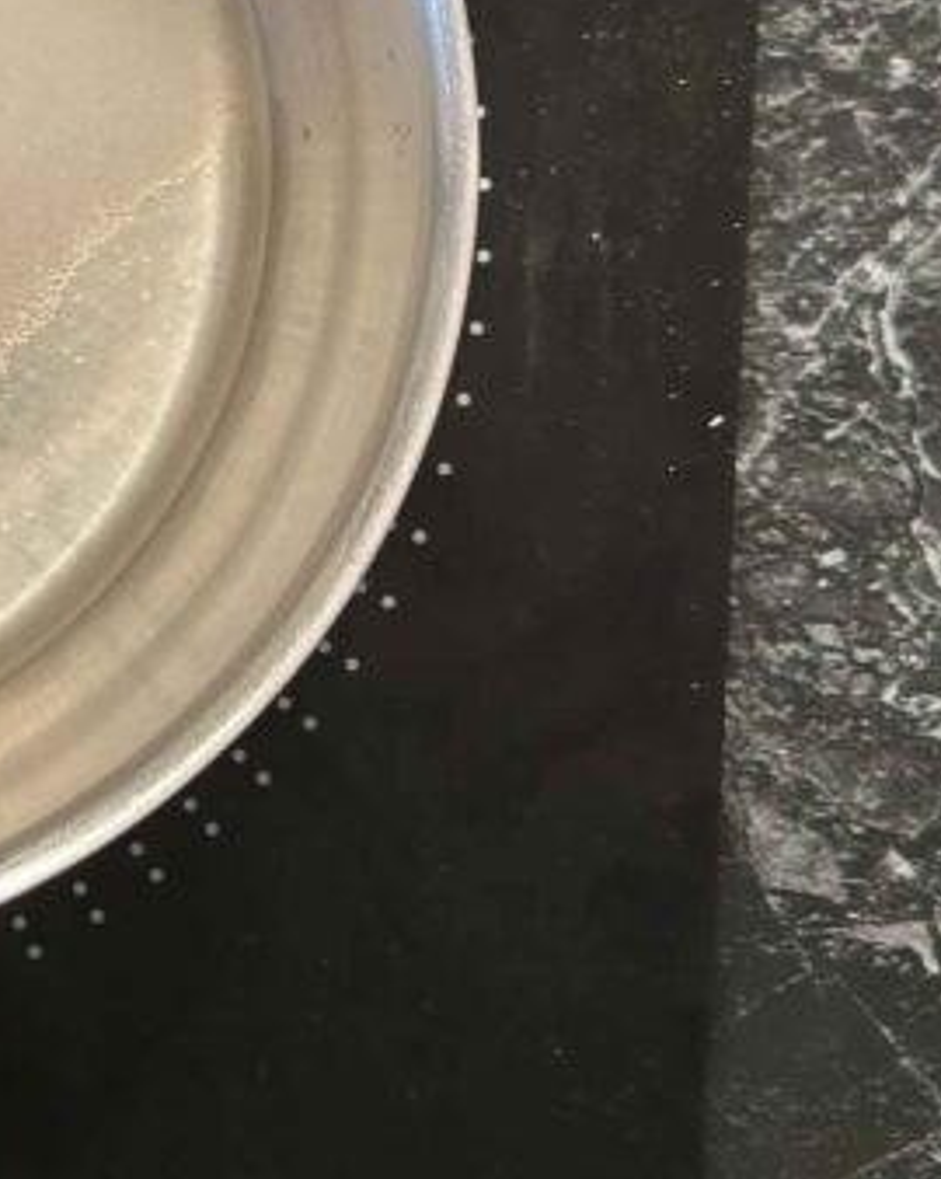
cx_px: -369
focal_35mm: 111
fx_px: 3868
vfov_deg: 17.2
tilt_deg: -89.5
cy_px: 220
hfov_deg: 13.3
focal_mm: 6.86
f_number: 1.78
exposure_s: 1/50
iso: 250
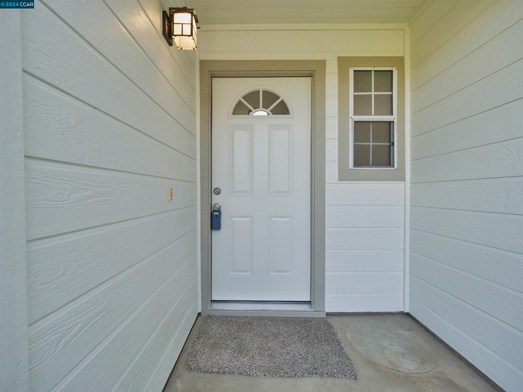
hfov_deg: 102.1
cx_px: 262
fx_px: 212
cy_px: 196
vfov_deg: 85.7
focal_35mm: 14
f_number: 5
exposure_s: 1/400
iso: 1000
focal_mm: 7
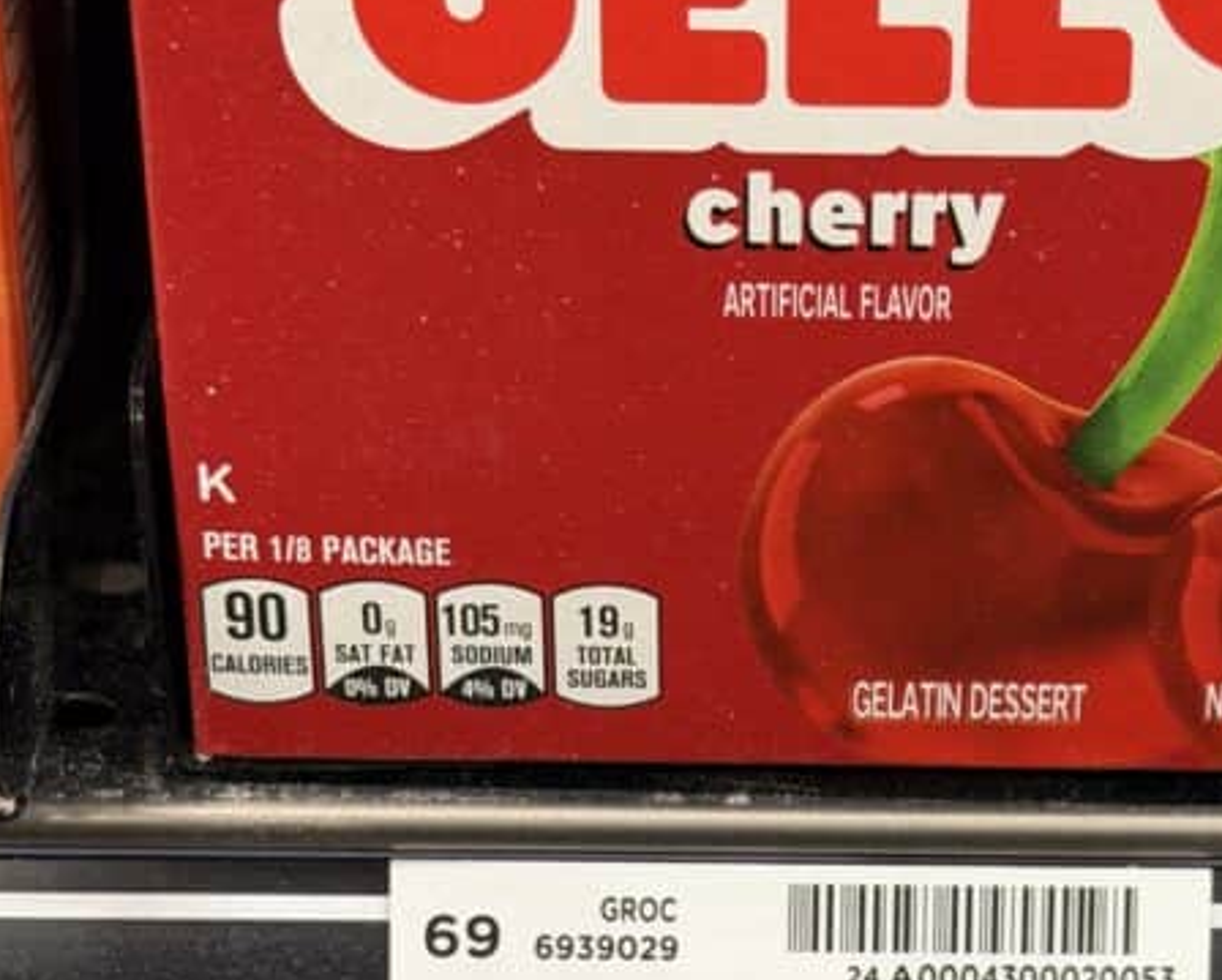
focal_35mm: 107
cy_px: 863
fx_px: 3872
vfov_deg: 14.3
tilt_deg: -31.7
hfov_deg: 17.9
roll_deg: -3.3
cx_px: 865
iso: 125
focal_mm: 6.76
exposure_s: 1/60
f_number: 1.78
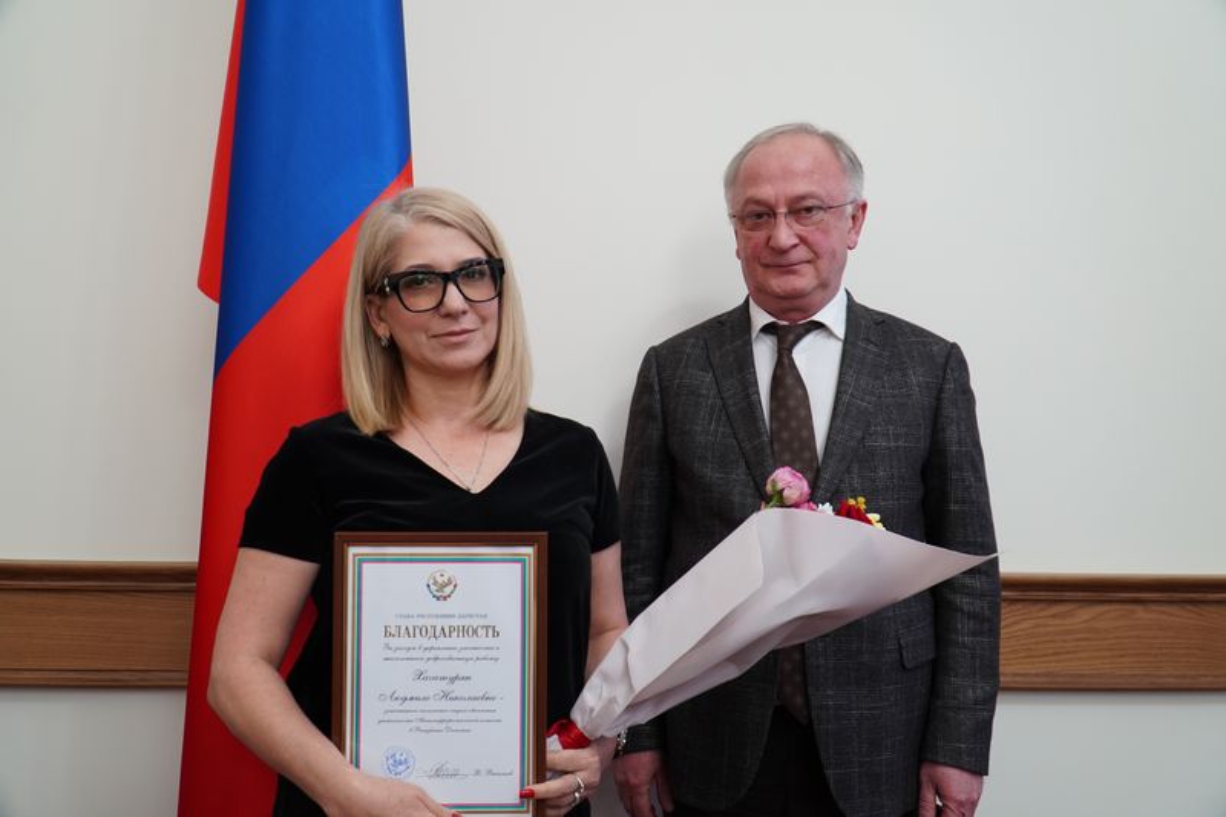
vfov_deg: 41.7
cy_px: 408
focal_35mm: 32
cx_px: 613
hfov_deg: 59.5
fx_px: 1072
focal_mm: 21
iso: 400
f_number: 4
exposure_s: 1/40
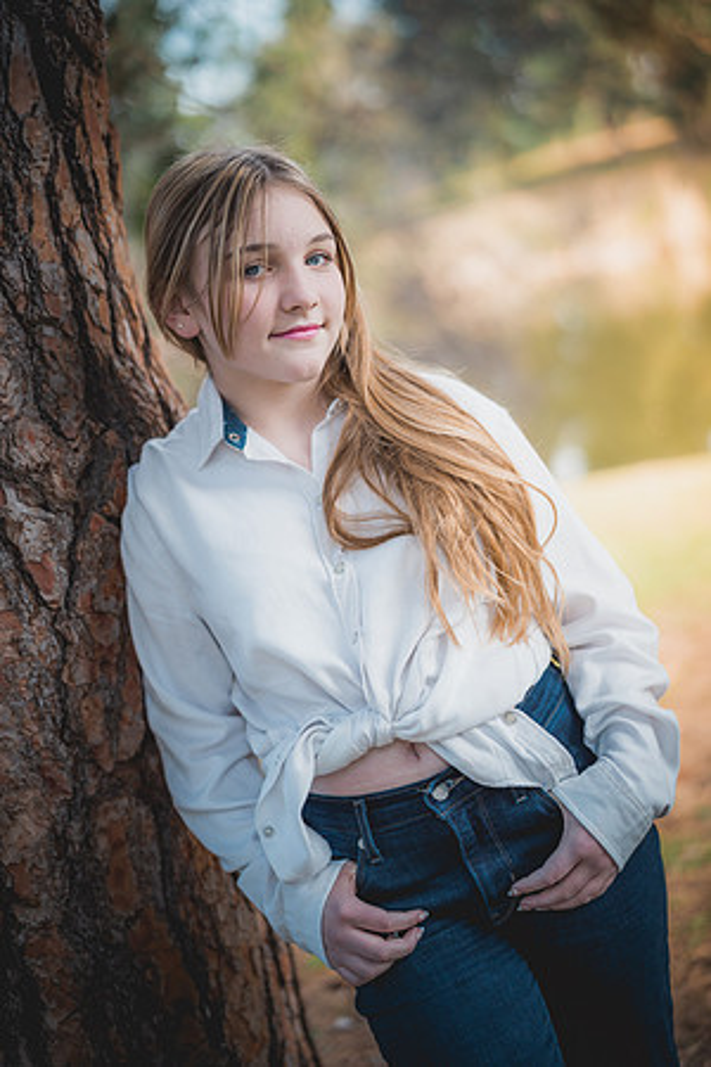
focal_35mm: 50
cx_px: 356
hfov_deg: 27.0
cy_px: 534
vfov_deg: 39.6
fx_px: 1481
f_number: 1.4
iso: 250
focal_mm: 50
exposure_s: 1/2000
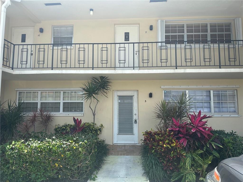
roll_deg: +0.6
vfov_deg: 56.8
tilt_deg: +5.9
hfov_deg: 71.6
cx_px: 122
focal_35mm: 24
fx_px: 168
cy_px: 91
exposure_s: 1/2660
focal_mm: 6.86
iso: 80
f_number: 1.78
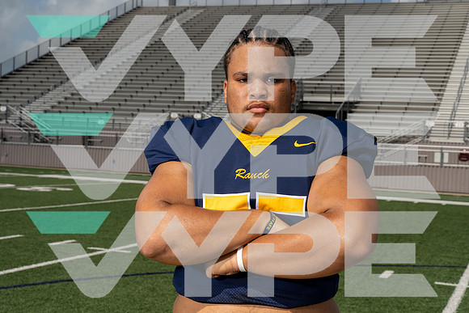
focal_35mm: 60
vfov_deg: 22.6
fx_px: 782
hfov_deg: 33.4
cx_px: 234
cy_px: 156
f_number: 11
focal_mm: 60
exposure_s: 1/250
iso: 100
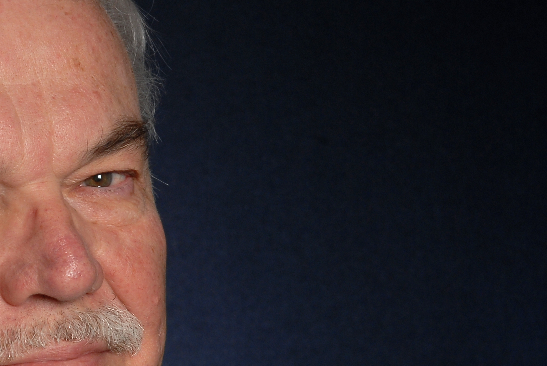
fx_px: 7091
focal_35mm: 466
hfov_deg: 4.4
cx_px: -39
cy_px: 241
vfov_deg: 3.0
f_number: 16
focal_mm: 135
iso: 160
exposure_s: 1/125
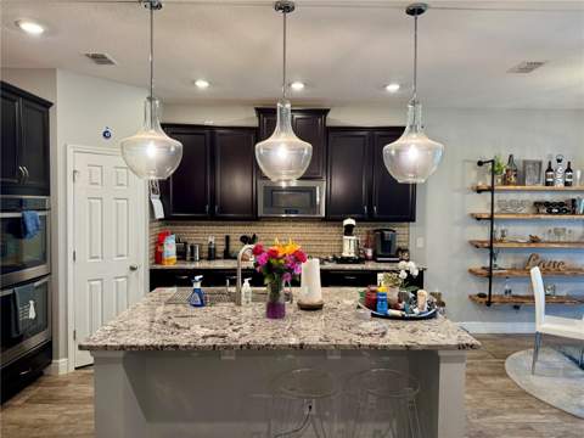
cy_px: 219
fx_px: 405
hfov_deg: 71.6
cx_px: 292
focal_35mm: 24
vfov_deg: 56.8
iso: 200
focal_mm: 6.76
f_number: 1.78
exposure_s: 1/60
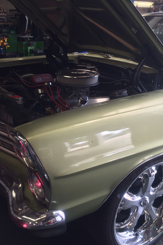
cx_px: 81
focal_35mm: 41
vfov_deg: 47.4
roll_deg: -2.0
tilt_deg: -20.8
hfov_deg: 32.6
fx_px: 278
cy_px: 124
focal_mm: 4.15
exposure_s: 1/120
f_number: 2.2
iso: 50
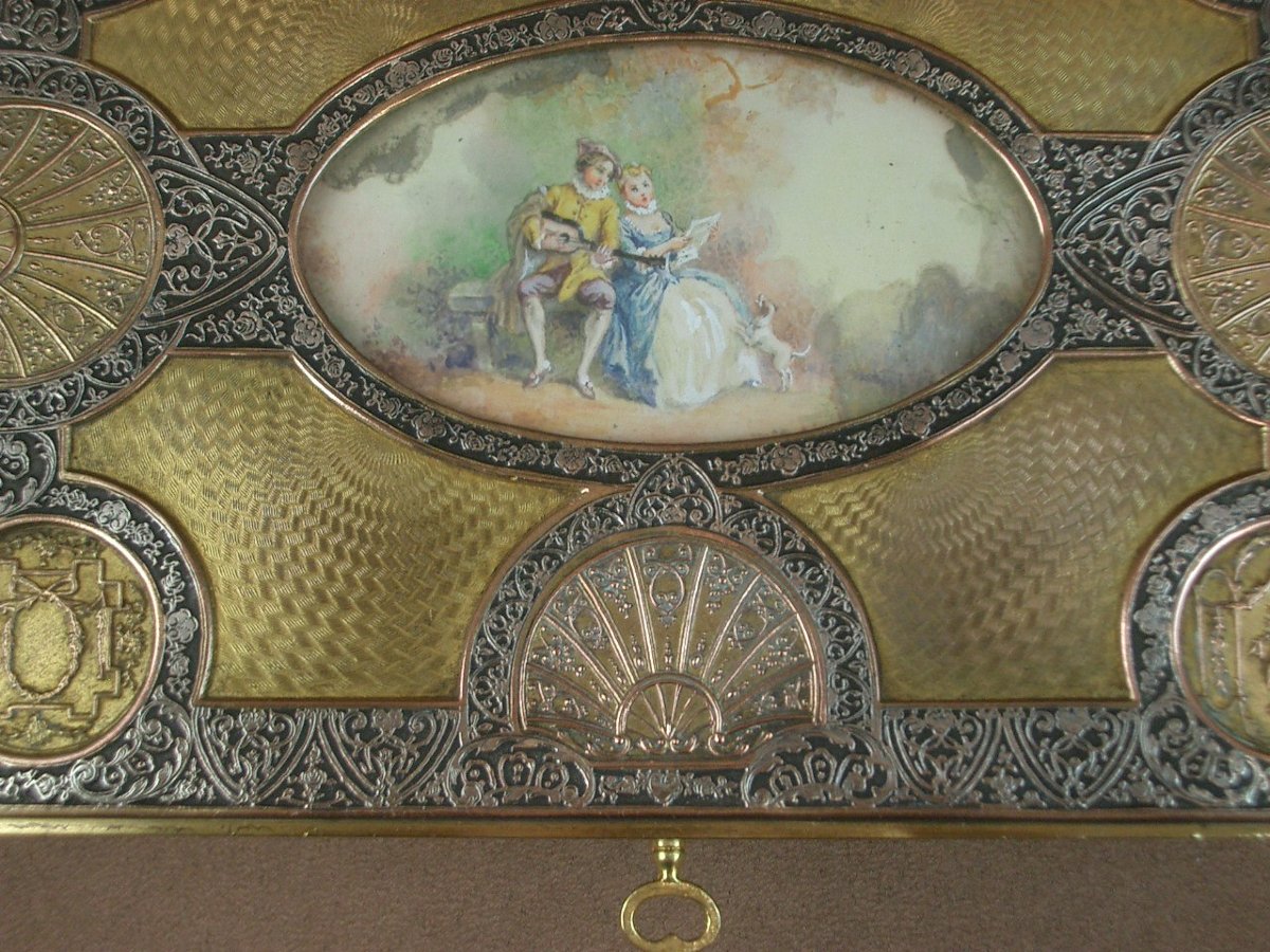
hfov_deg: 31.2
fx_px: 2275
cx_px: 635
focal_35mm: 62
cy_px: 476
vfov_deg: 23.7
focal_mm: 10.2
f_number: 3.5
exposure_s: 1/60
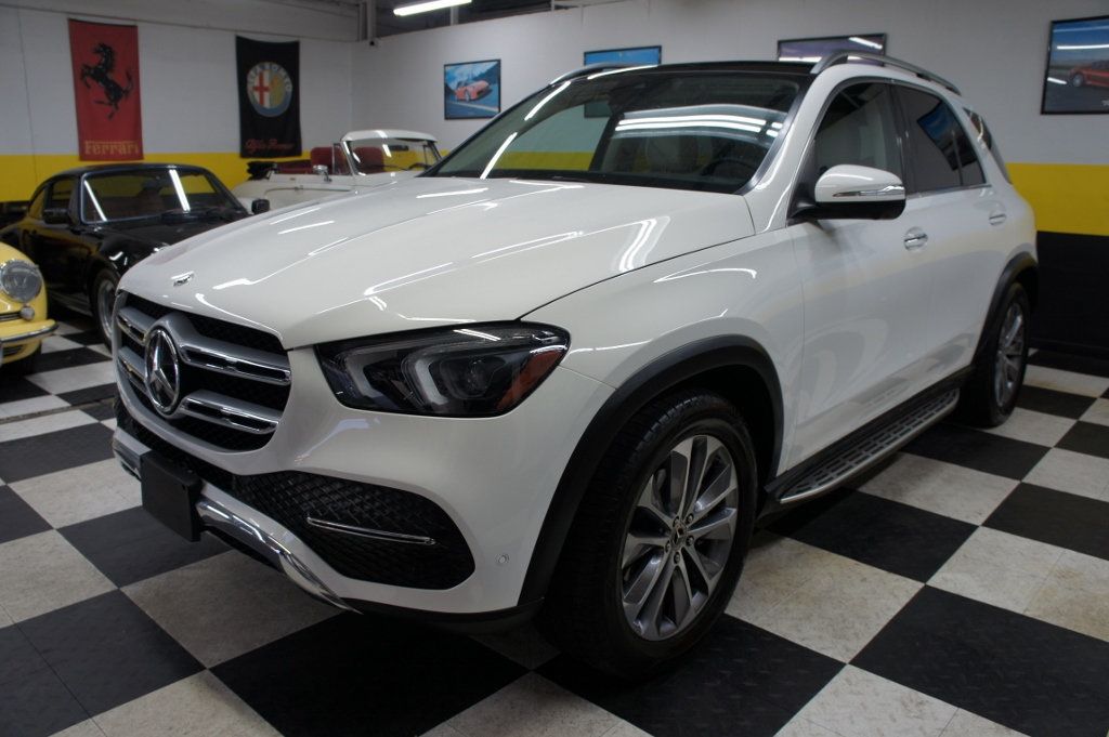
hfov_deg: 67.4
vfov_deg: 47.9
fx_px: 831
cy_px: 368
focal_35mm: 27
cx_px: 554
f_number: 4.5
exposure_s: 1/40
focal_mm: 18
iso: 200
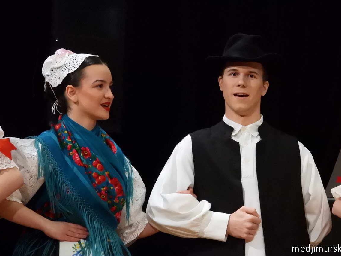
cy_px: 126
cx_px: 178
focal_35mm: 227
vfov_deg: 6.5
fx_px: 2235
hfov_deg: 8.7
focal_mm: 38.6
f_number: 4.5
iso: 3200
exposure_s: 1/320
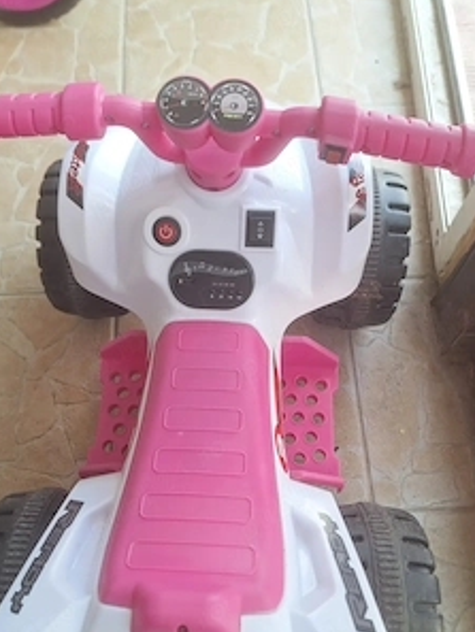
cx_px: 232
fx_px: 567
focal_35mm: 31
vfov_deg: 58.1
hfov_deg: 45.5
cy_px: 362
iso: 40
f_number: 1.8
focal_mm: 5.54
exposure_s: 1/111
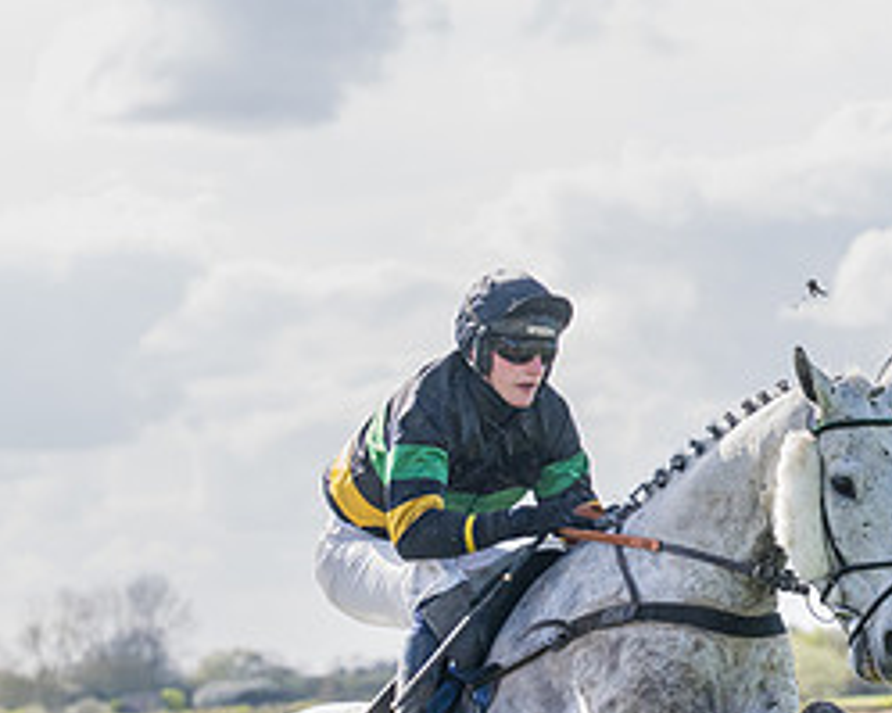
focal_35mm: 225
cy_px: 691
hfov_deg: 8.6
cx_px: 631
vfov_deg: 6.8
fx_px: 5938
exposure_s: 1/2000
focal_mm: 70
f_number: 4
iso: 400
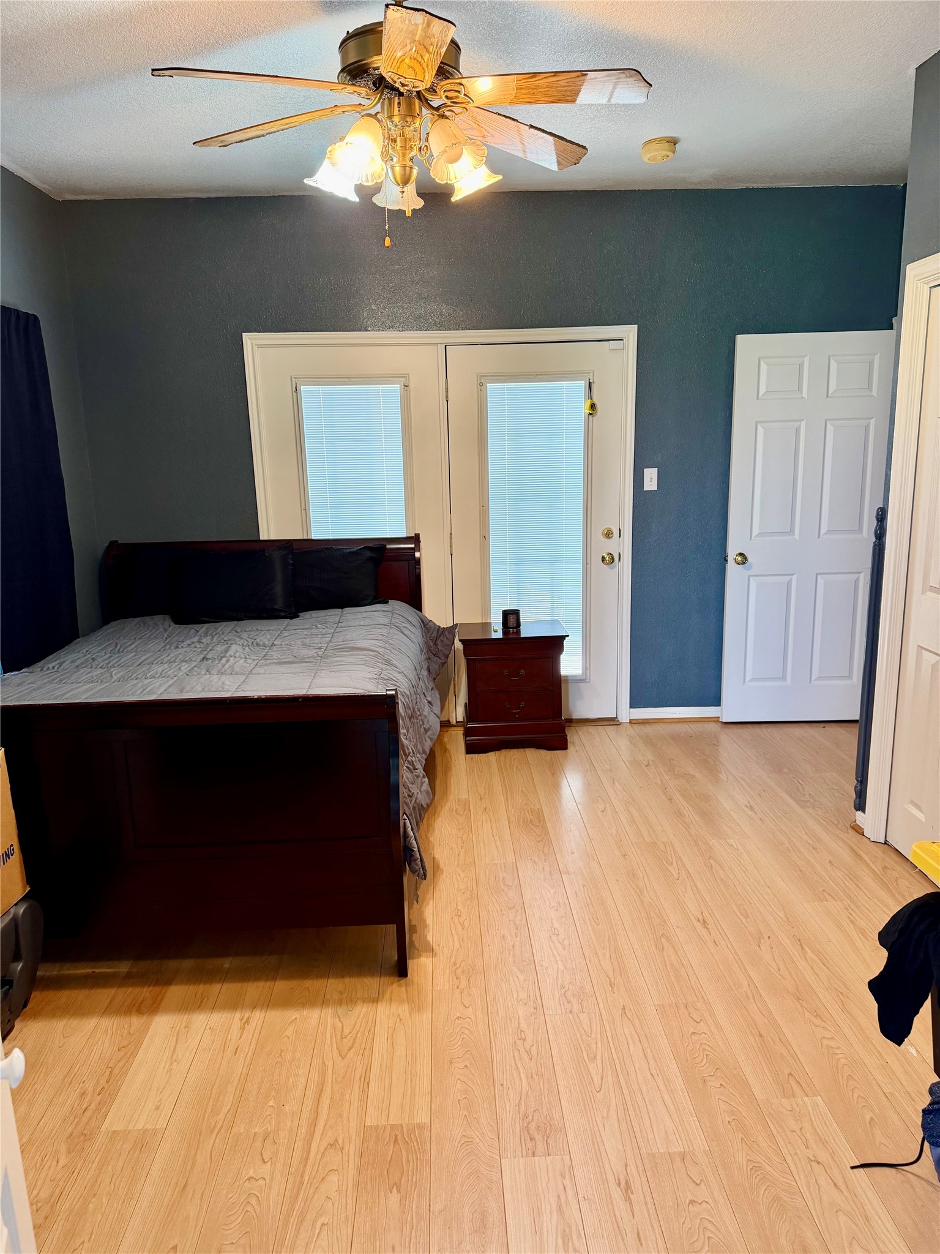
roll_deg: +1.0
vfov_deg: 71.6
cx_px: 470
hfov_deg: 56.8
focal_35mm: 24
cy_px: 627
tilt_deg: -10.5
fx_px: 869
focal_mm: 6.76
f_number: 1.78
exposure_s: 1/60
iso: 250
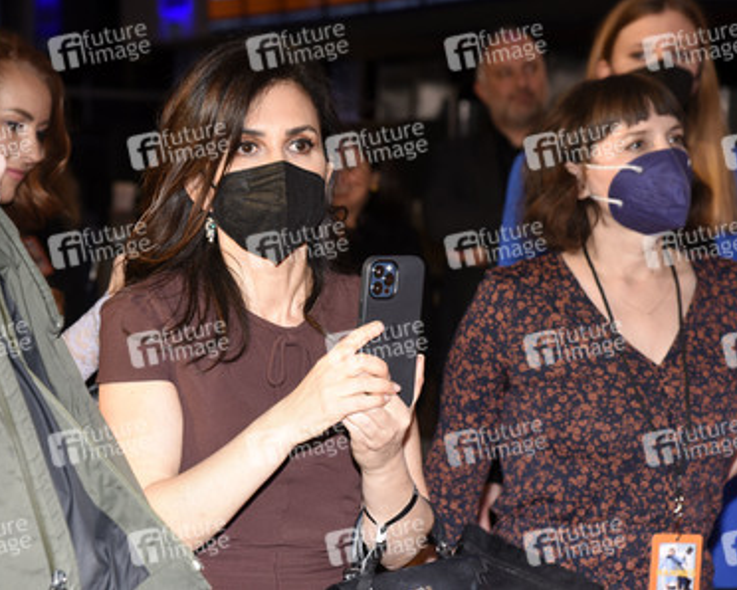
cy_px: 295
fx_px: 2357
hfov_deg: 17.8
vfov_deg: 14.3
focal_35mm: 108
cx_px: 324
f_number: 6.3
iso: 1000
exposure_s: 1/80
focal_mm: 95
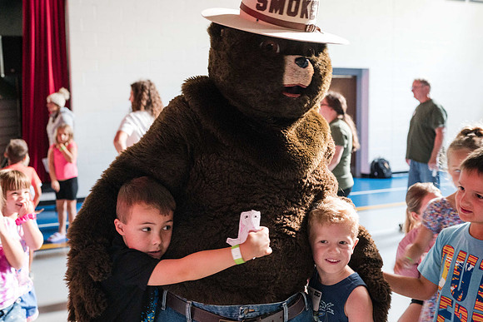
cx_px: 238
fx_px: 488
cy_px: 157
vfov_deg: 36.6
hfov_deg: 52.7
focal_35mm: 36
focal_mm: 35
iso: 6400
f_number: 3.2
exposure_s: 1/40
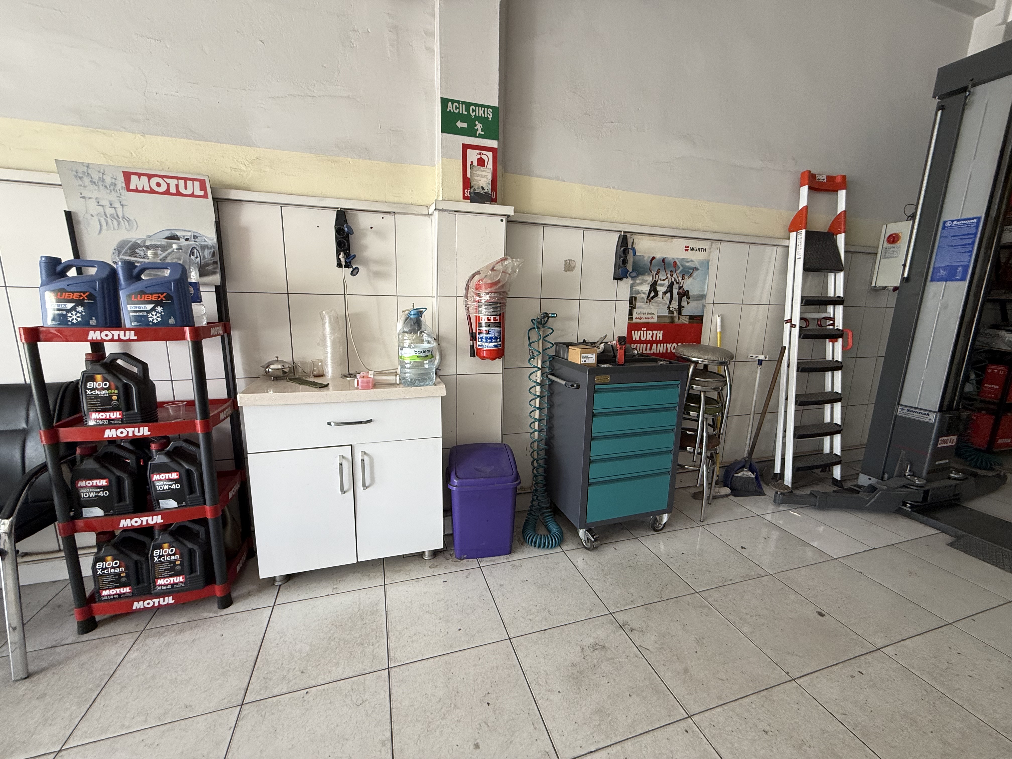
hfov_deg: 102.1
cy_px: 380
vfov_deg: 85.7
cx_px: 506
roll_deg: -1.3
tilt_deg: -11.7
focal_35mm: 14
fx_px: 409
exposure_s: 1/99
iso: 160
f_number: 2.2
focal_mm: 2.22
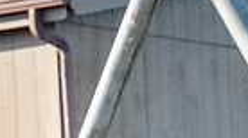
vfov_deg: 4.3
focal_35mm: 274
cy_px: 384
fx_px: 1798
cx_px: 120
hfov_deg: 7.9
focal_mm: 80
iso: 1000
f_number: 6.3
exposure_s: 1/800
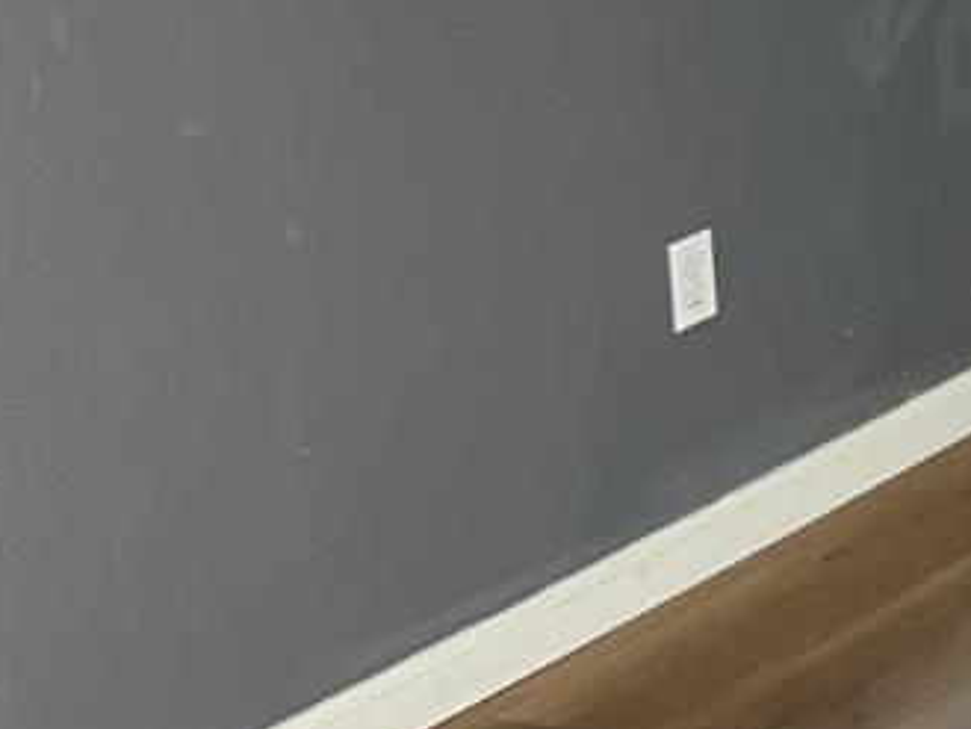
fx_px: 3199
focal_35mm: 114
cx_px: 2028
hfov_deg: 14.1
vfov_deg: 12.4
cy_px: -376
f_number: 1.6
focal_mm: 5.1
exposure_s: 1/60
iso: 80
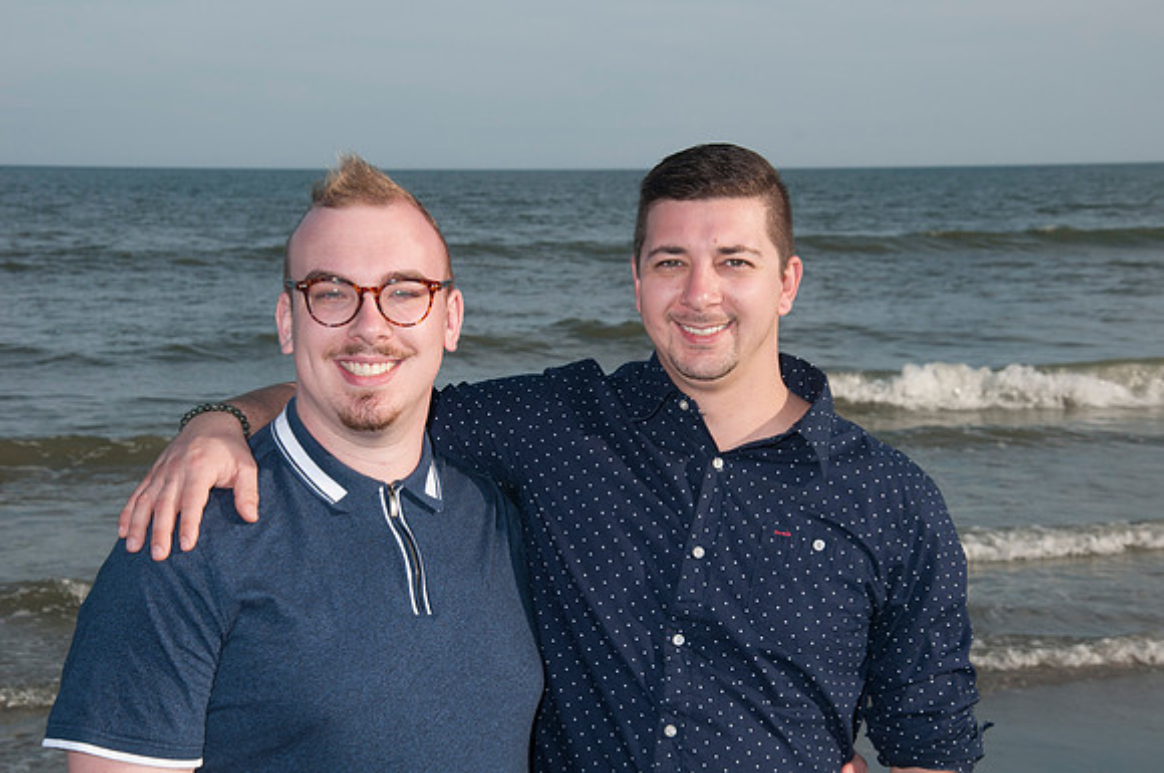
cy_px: 386
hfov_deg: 26.0
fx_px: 2518
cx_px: 582
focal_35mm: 78
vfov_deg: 17.4
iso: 100
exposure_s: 1/250
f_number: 11
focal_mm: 52
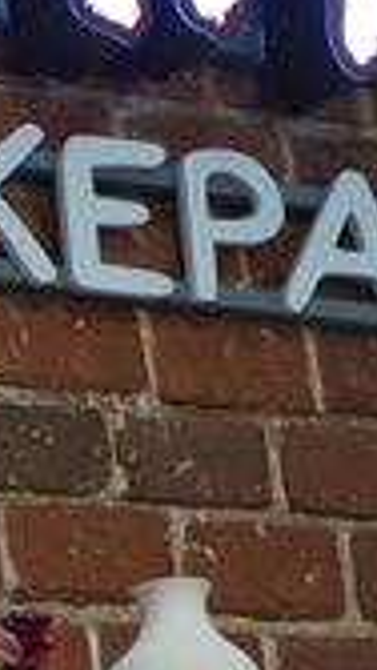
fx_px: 4121
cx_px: -263
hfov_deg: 5.2
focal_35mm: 232
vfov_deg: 9.3
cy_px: 329
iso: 1600
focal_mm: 53
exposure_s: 1/160
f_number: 5
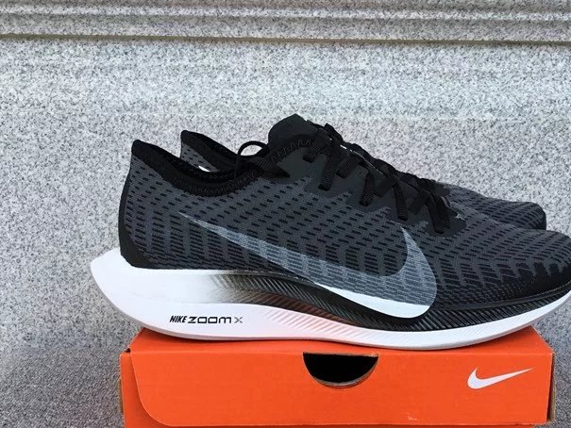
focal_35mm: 41
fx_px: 676
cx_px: 332
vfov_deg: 35.0
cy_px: 264
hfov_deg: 45.6
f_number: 2.4
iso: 25
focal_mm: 3.3
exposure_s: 1/248
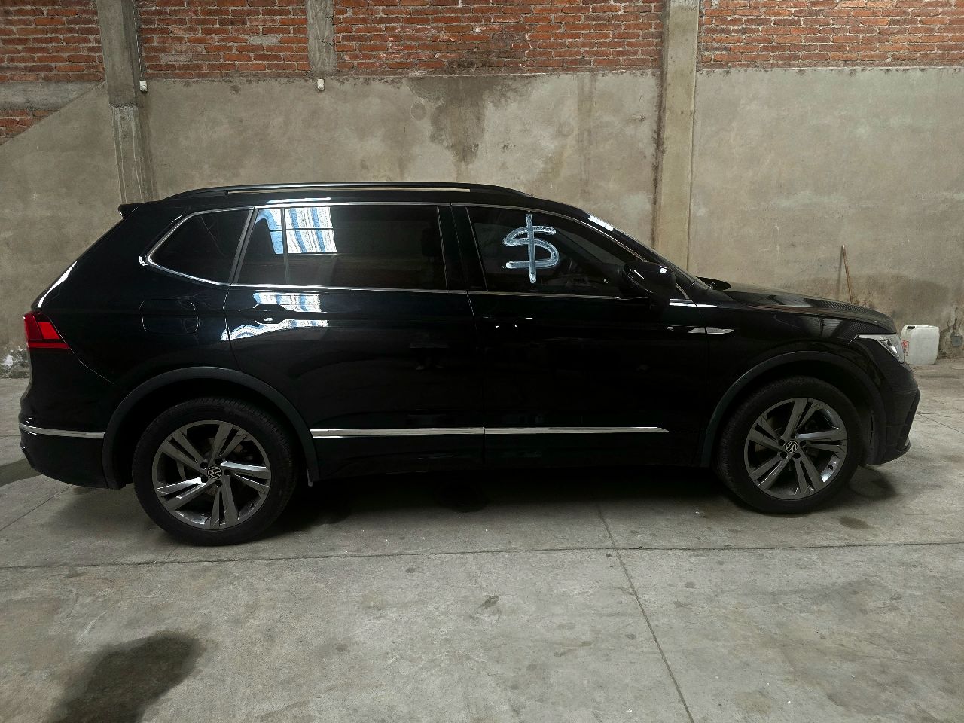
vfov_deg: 58.9
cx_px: 482
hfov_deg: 73.9
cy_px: 362
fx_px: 641
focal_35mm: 23
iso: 800
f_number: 1.7
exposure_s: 1/60.2
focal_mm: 6.3
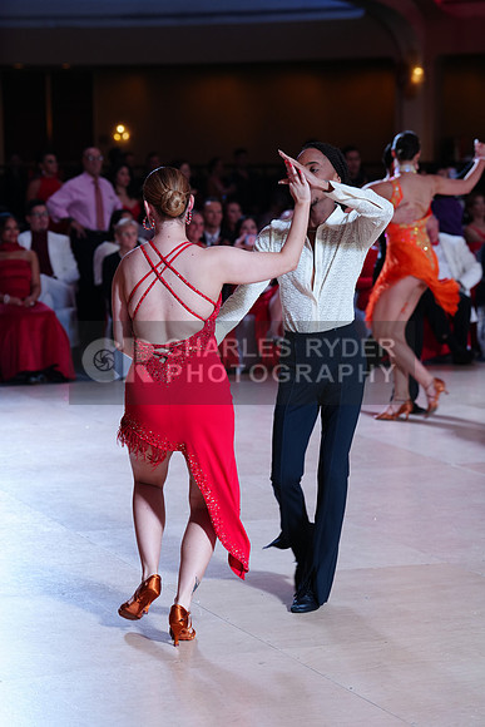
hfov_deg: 13.4
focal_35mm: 102
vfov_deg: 20.0
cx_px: 242
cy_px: 364
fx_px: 2060
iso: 640
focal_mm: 102
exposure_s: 1/200
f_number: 4.5
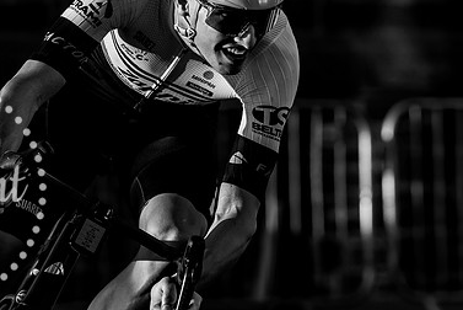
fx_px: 5110
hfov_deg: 5.2
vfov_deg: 3.5
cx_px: 133
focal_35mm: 397
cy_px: 136
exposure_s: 1/1000
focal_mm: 165
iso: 200
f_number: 4
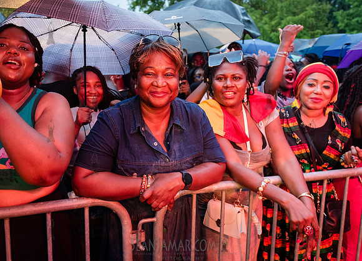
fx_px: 320
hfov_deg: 58.9
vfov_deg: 44.4
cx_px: 162
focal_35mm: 31
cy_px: 114
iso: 4000
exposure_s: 1/160
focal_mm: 24
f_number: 3.2
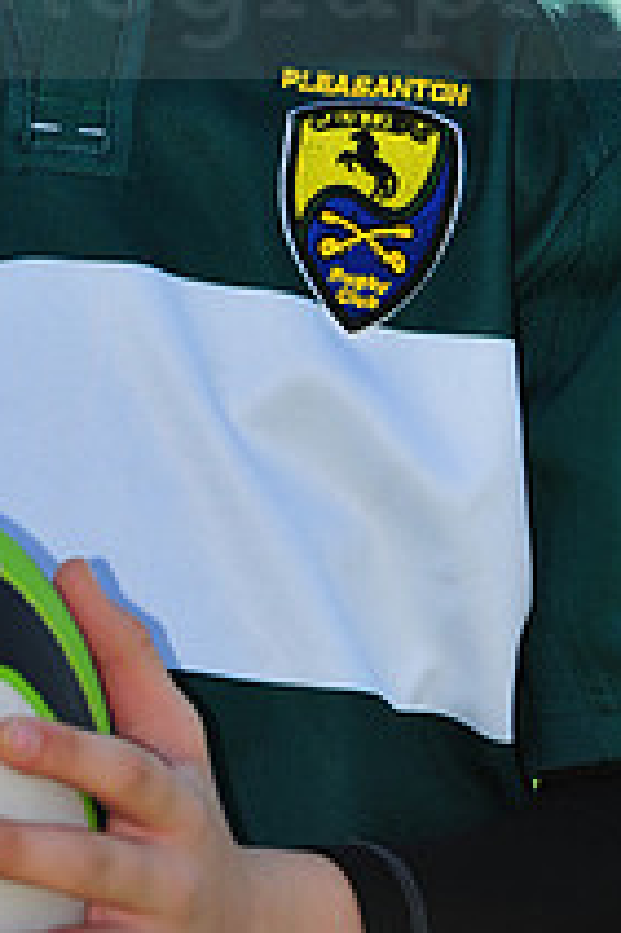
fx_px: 14176
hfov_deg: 2.5
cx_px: 88
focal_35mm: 547
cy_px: -62
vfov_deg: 3.8
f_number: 4.5
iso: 200
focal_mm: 200
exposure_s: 1/1000
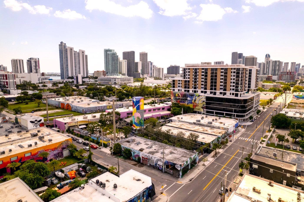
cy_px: 101
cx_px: 152
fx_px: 186
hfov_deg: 78.6
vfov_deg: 57.2
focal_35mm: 22
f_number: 2.8
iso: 100
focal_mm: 8.4
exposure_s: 1/80
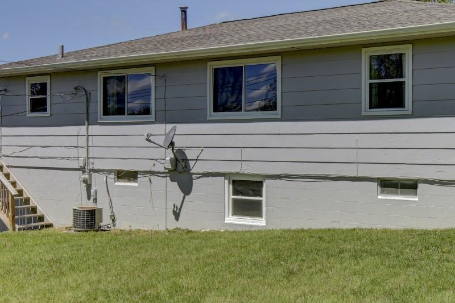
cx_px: 295
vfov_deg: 26.5
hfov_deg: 38.5
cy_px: 158
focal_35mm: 51
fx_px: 644
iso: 400
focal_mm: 17
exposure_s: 1/640
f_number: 8
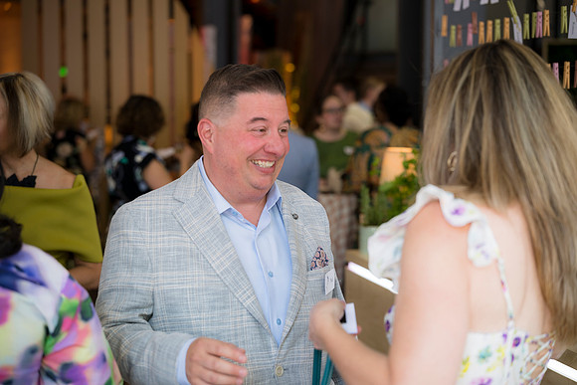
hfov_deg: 36.2
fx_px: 882
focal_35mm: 55
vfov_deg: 24.6
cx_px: 288
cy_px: 192
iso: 220
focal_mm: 55
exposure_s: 1/160
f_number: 2.2
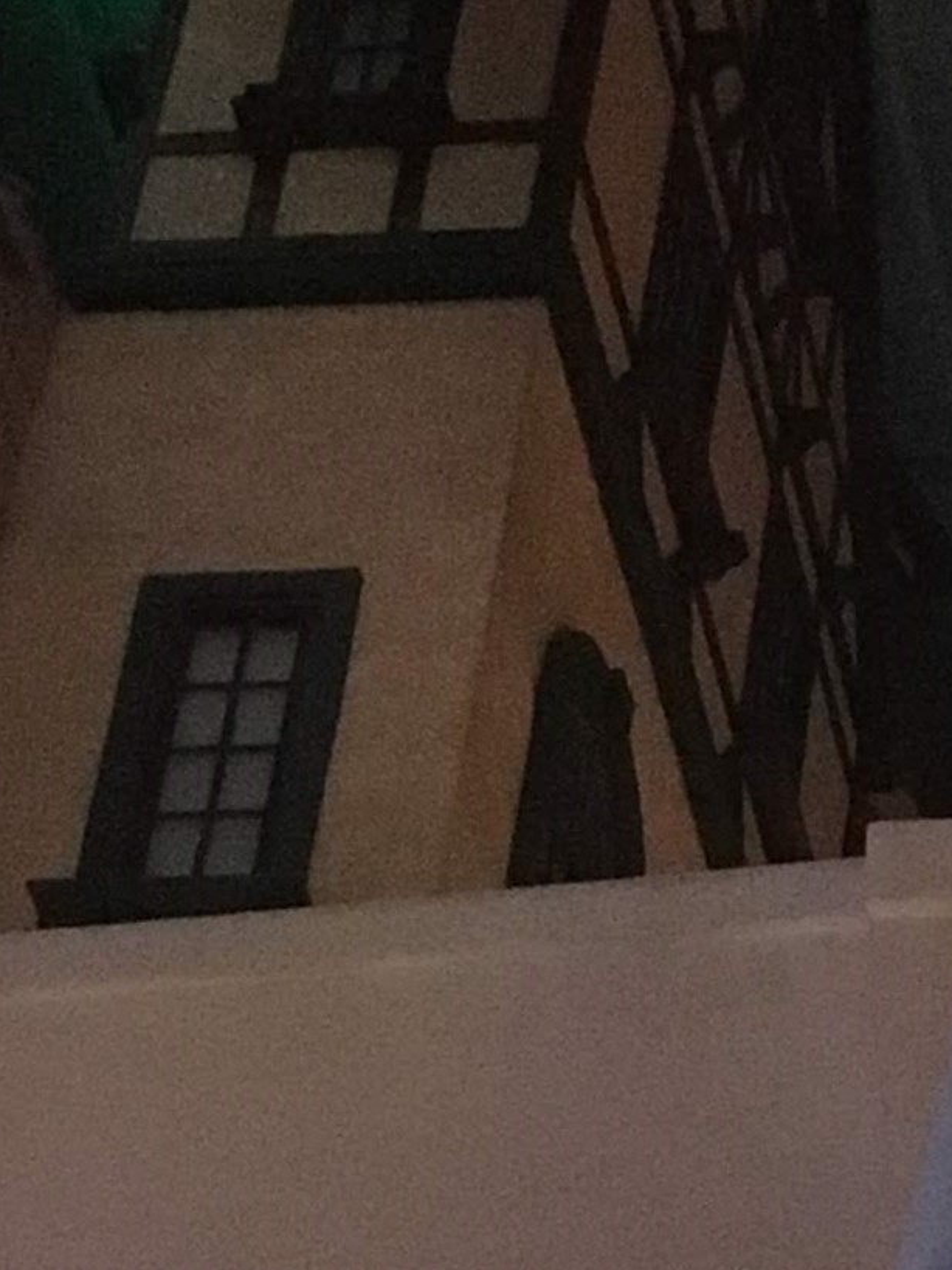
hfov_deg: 11.0
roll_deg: +3.0
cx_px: 1414
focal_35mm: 130
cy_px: 1926
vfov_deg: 14.2
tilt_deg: +33.9
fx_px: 4768
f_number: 2.2
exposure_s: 1/15
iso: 400
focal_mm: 4.15
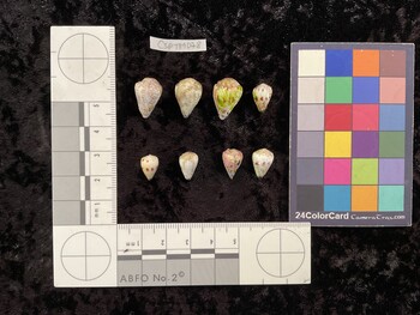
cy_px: 158
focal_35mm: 29
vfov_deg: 48.3
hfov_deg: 61.6
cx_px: 210
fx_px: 352
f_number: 1.8
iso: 100
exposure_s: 1/50
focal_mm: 3
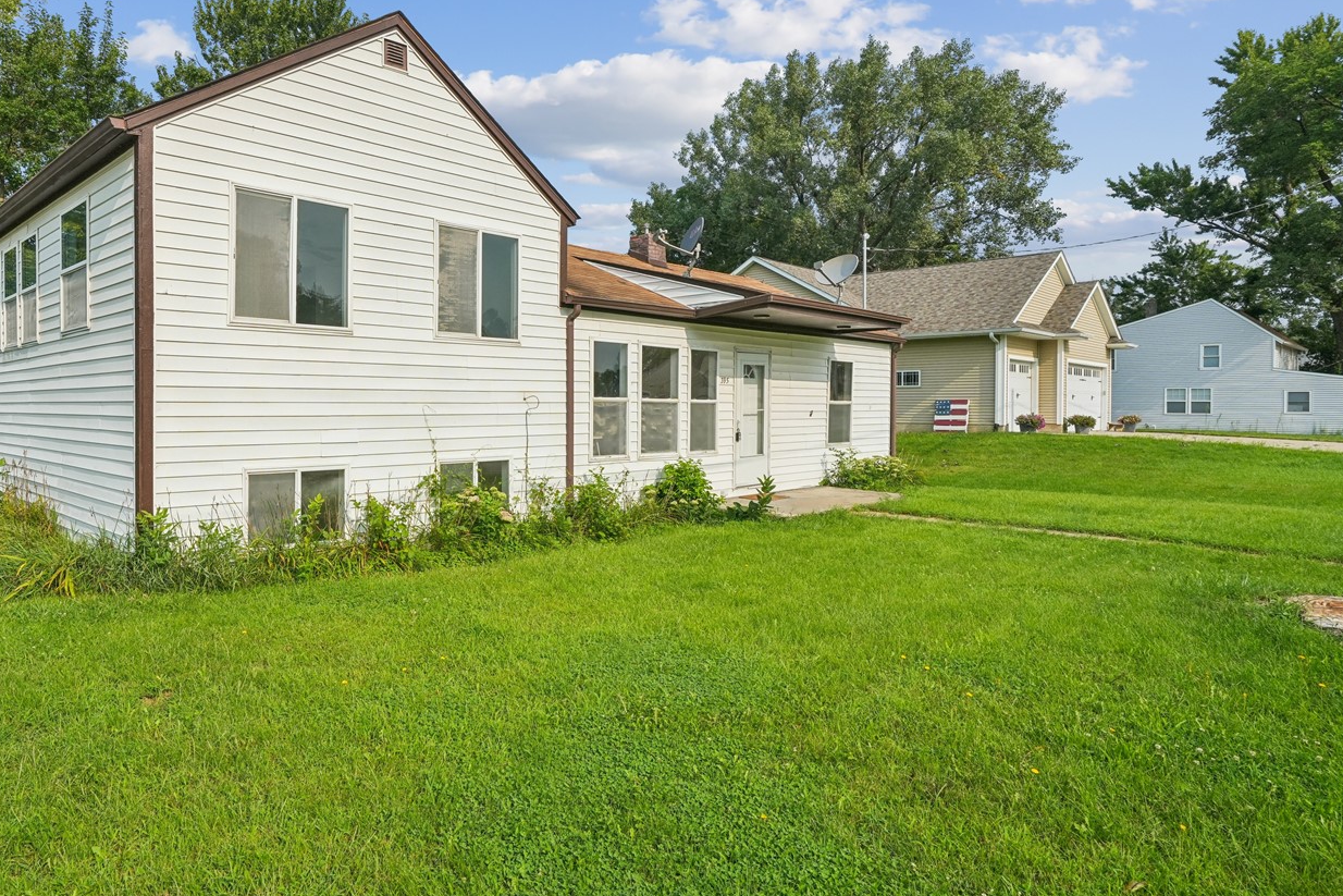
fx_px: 821
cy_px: 403
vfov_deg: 57.1
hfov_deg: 76.9
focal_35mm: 22
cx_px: 488
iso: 400
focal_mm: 16
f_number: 10
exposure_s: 1/800
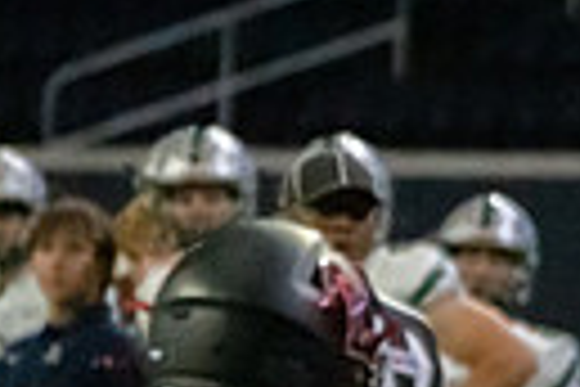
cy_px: 585
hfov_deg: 1.6
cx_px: 1382
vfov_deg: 1.0
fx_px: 21233
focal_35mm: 1318
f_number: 5.6
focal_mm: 235
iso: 12800
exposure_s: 1/1250
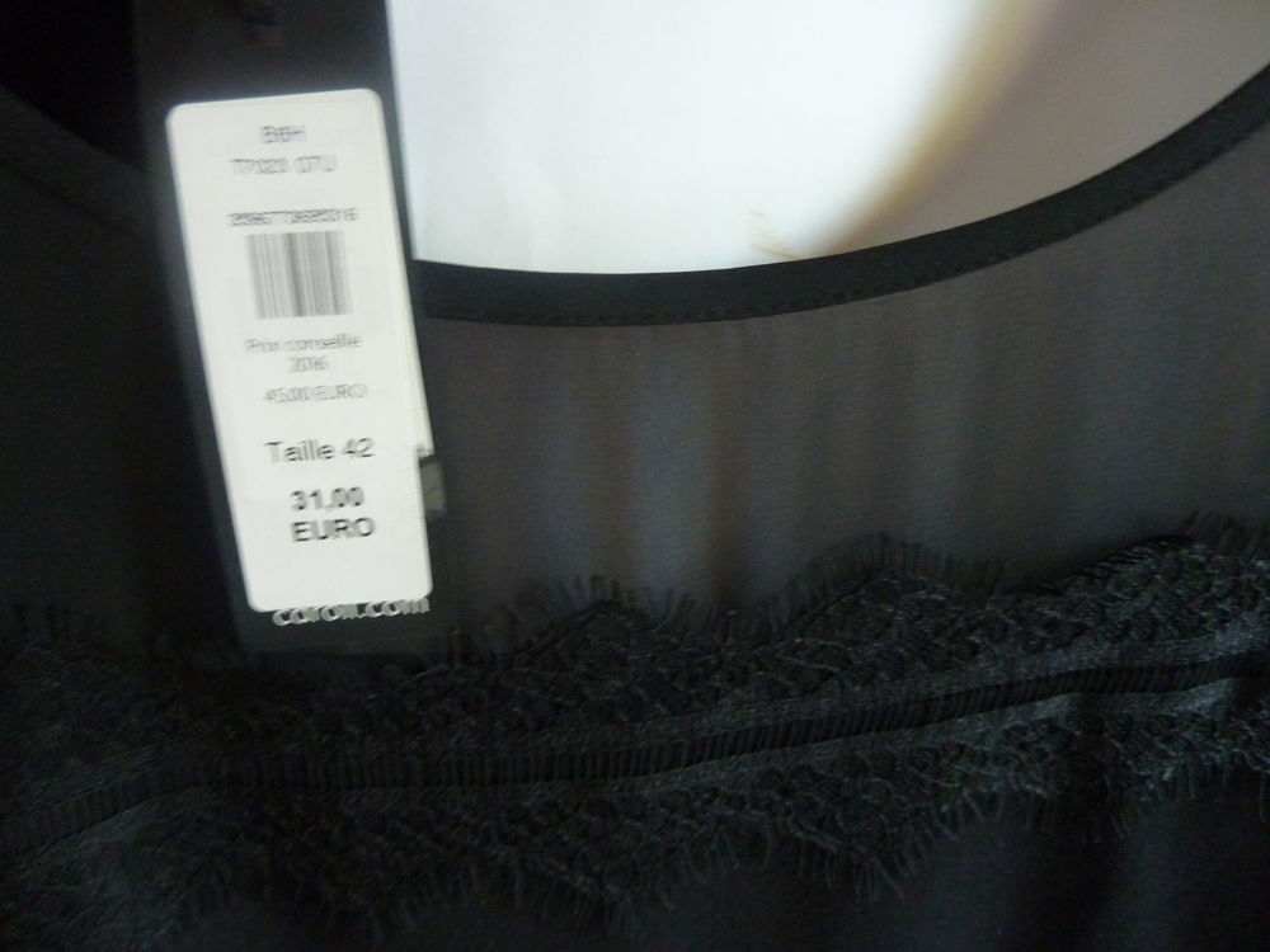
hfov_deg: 69.4
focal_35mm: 25
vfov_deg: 54.9
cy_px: 476
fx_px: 917
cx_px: 635
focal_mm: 4.1
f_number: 3.3
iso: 400
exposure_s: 1/8
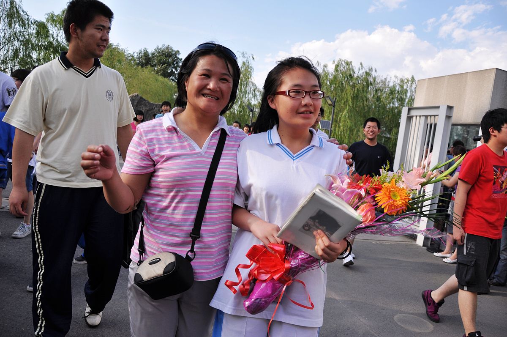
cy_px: 168
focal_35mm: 27
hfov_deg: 67.4
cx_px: 254
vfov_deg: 47.8
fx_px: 380
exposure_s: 1/1000
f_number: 3.5
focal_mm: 18
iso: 200
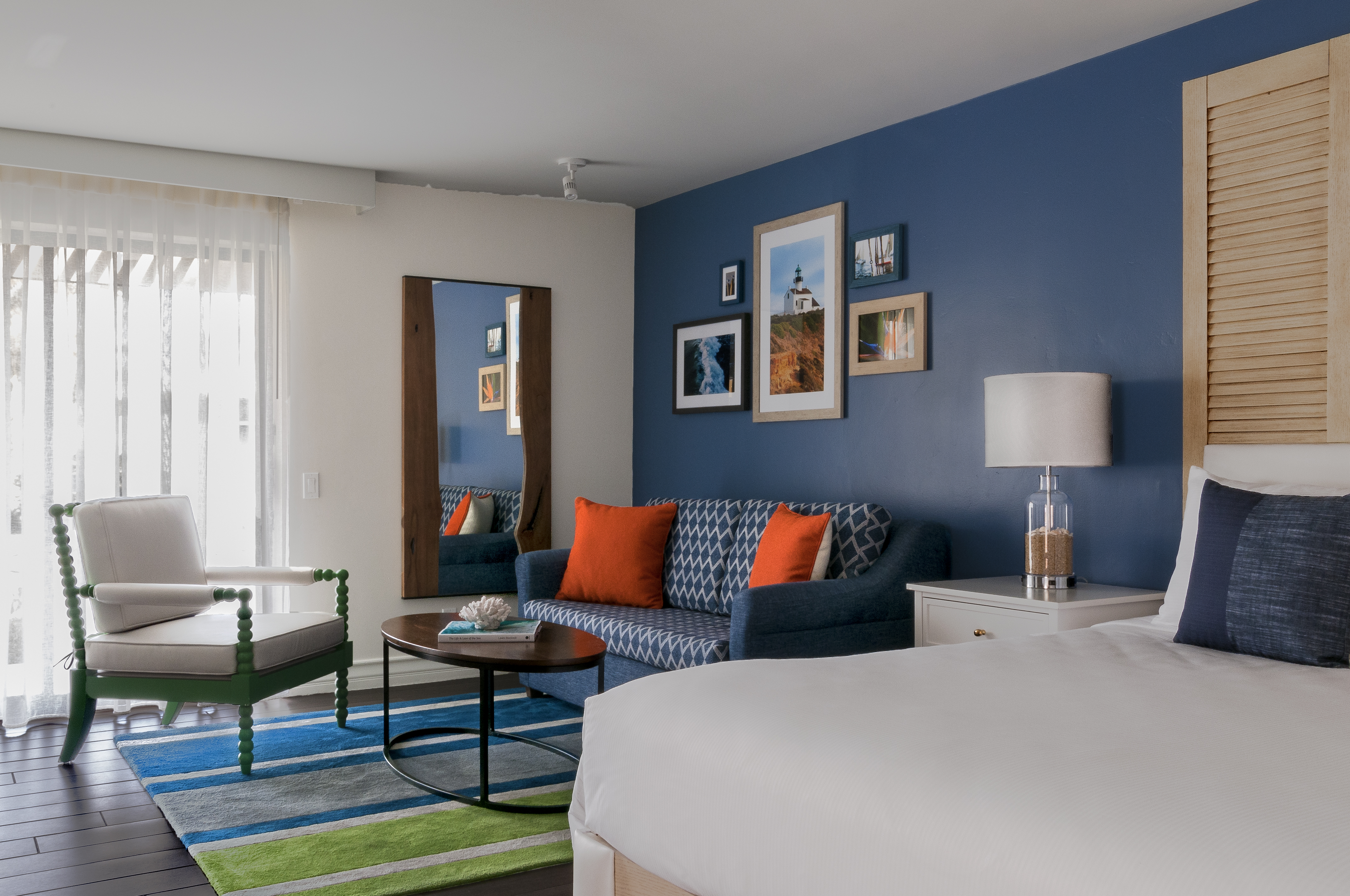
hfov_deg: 62.0
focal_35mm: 30
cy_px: 448
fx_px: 1124
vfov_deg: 43.5
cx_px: 675
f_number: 22
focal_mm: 20
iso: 200
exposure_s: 1
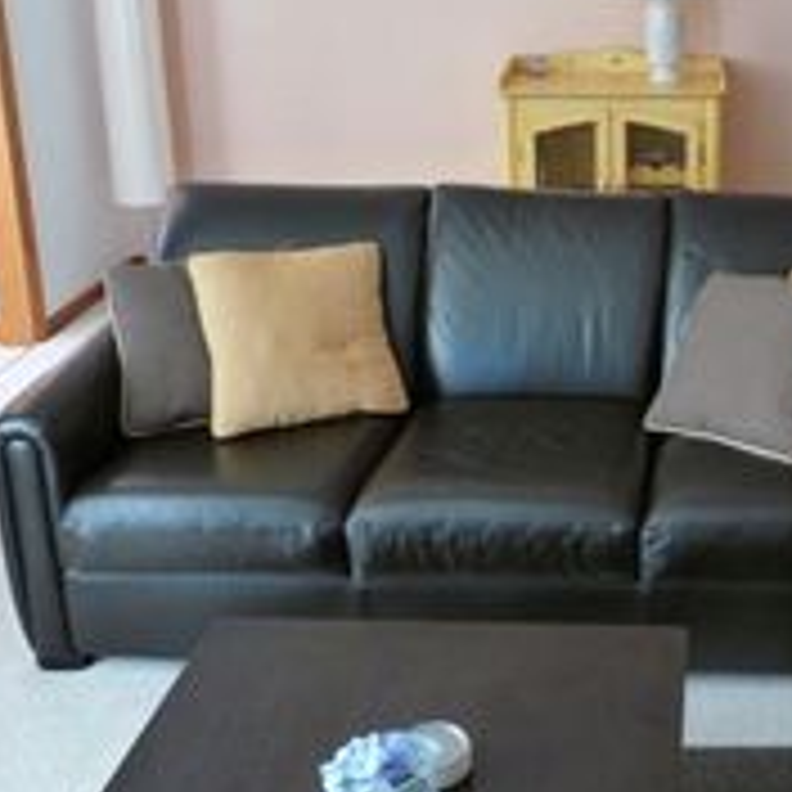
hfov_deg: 32.0
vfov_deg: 33.6
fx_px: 1294
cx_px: 742
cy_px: 243
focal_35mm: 50
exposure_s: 1/8
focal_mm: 4.8
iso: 400
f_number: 2.8
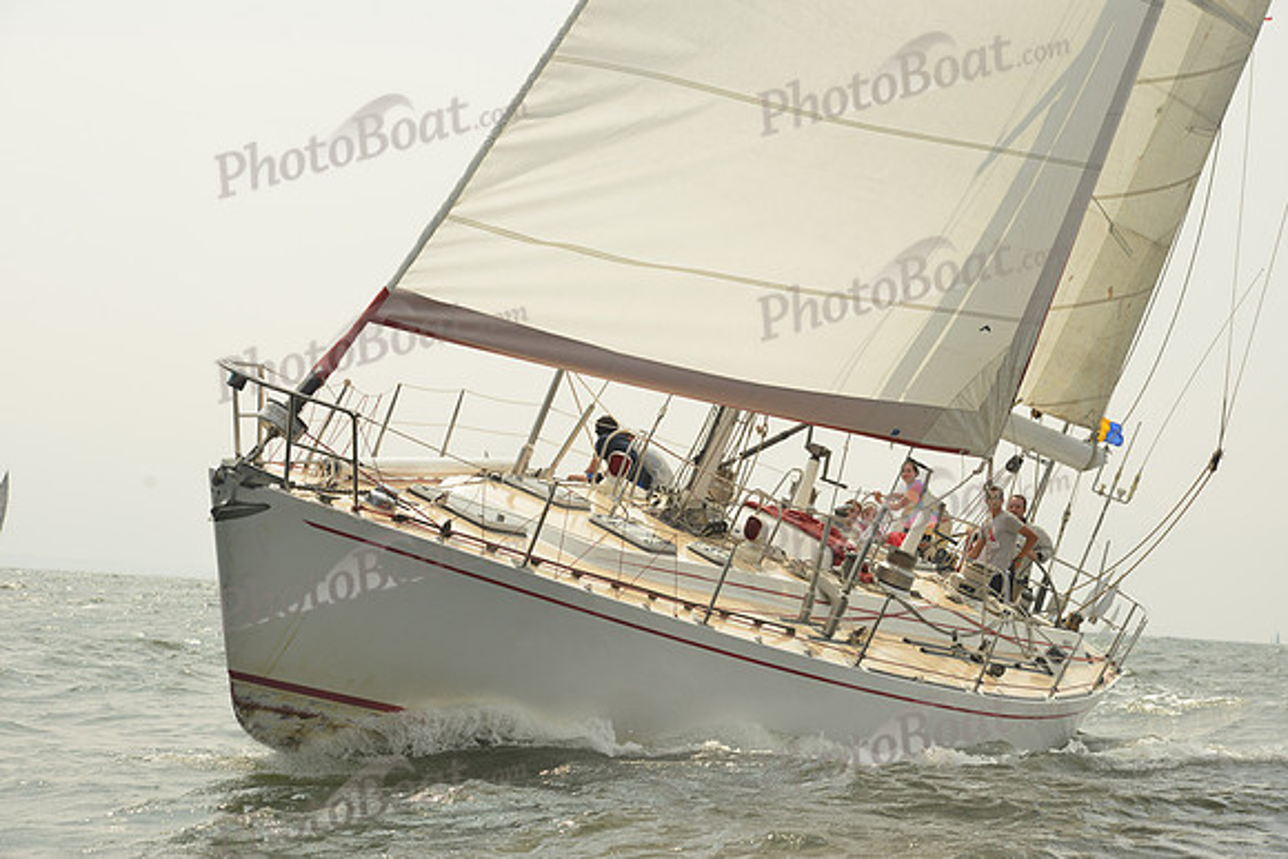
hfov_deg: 20.8
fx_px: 3507
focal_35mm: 98
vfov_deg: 14.0
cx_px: 644
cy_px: 430
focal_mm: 98
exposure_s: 1/1250
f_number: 9
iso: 320
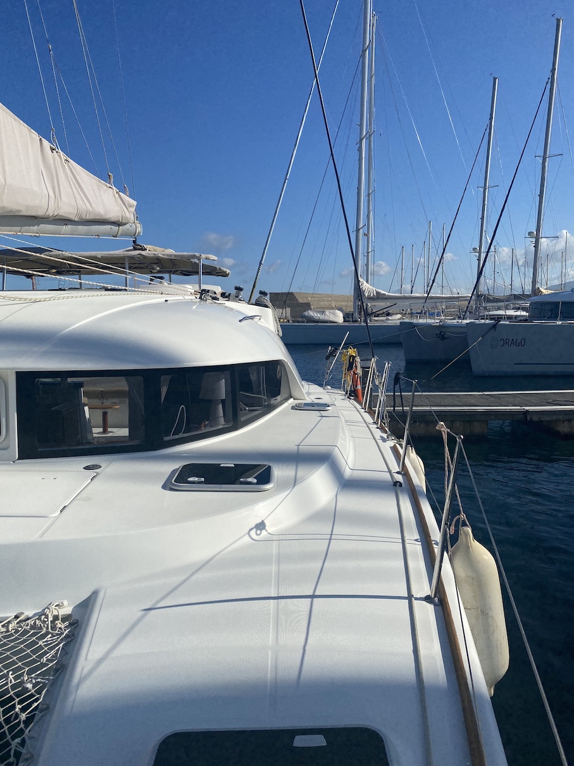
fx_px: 575
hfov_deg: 53.0
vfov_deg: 67.3
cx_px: 287
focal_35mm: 26
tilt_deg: -5.3
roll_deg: +0.7
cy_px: 383
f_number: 1.8
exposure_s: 1/6410
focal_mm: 4.25
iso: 32
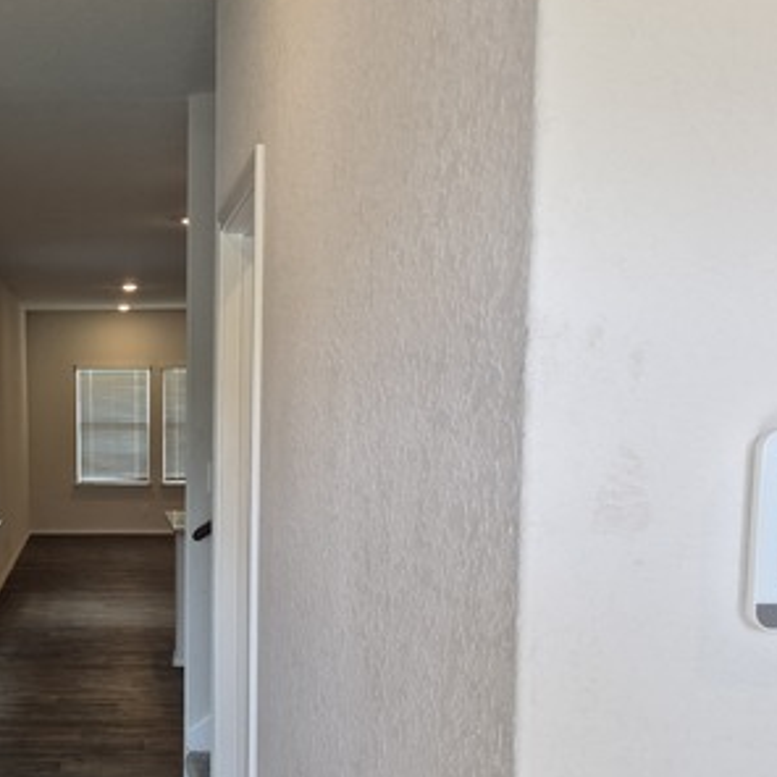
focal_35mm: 44
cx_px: 81
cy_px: 549
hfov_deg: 36.1
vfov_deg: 37.7
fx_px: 1117
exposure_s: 1/120
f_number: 1.8
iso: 64
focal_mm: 5.4
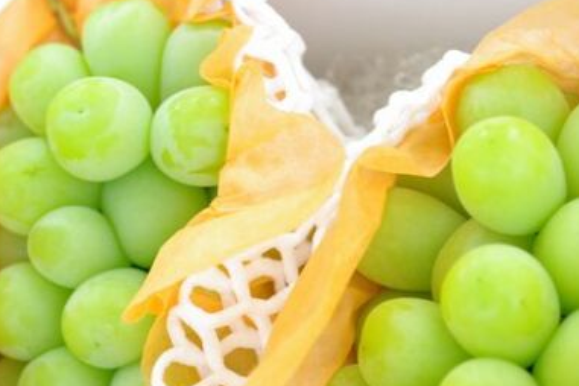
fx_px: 2026
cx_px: 236
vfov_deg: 10.9
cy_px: 277
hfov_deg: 16.3
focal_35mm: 126
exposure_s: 1/50
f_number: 2.8
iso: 400
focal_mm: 50
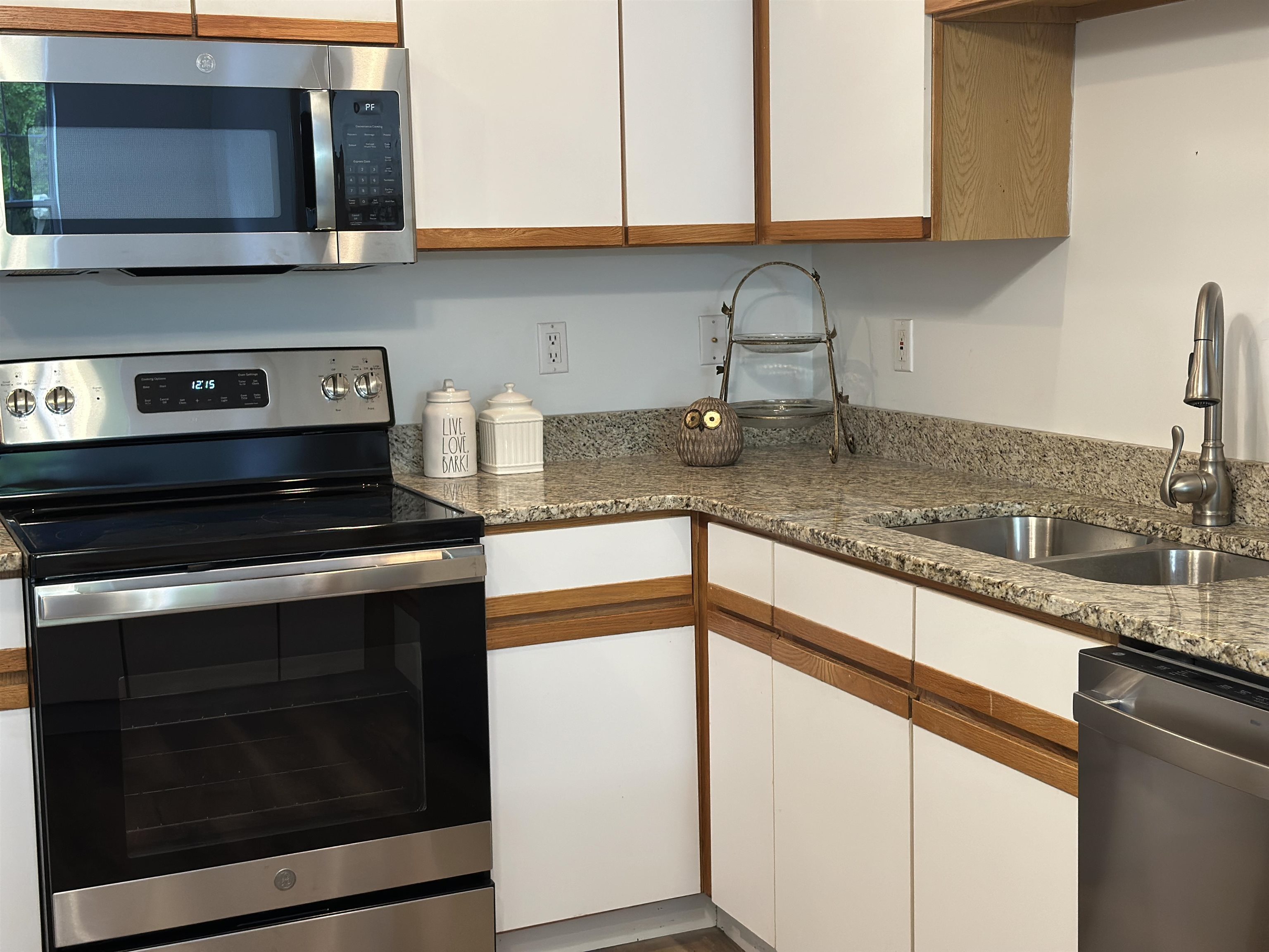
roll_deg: +0.9
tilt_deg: -7.2
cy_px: 476
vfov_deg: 30.3
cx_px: 634
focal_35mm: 48
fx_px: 1760
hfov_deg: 39.7
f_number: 1.78
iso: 160
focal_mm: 6.86
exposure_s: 1/60
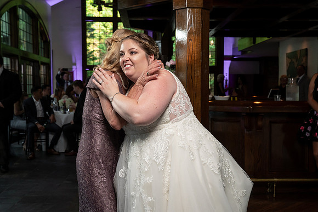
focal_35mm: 47
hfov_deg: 41.9
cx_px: 167
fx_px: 415
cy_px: 105
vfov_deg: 28.7
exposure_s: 1/200
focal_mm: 43
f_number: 5.6
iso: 2000
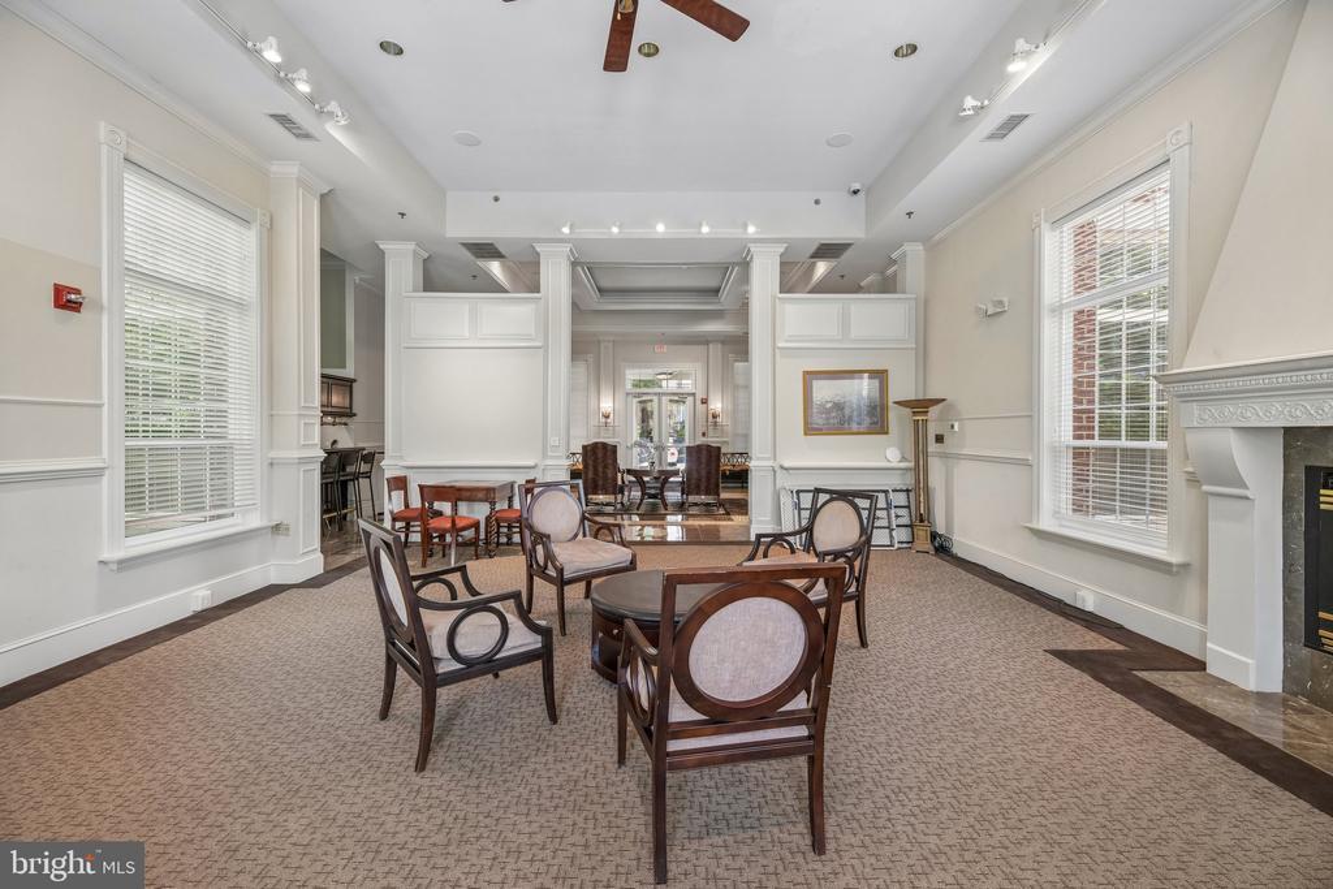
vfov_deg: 81.2
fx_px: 518
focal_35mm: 14
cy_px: 444
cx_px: 666
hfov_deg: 104.2
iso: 400
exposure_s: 1/10
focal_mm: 14
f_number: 8
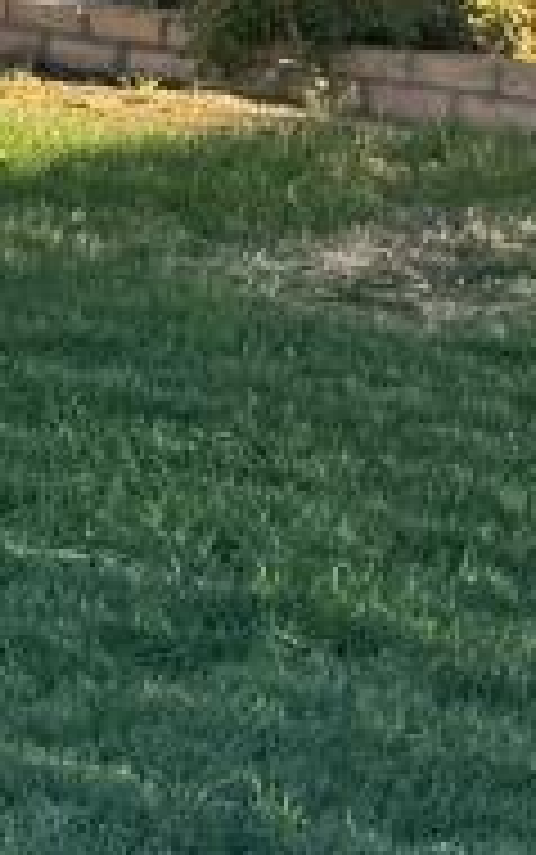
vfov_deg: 10.0
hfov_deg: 6.5
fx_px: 4691
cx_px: -18
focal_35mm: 201
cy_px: -574
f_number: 1.78
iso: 80
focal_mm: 6.76
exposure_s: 1/1094
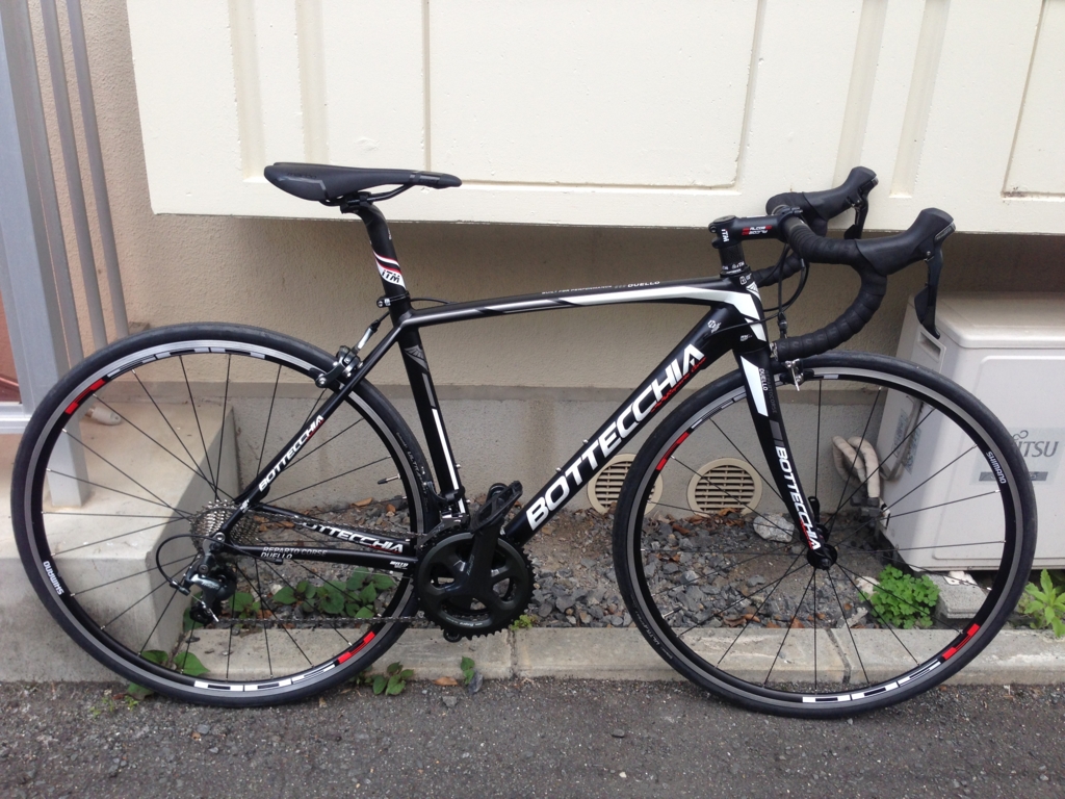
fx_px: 1015
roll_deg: -0.7
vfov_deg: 42.9
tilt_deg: -22.7
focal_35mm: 33
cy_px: 400
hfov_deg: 55.4
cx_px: 532
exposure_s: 1/290
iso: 50
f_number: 2.4
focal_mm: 4.12
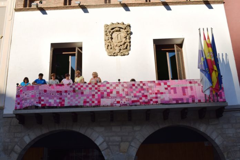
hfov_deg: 51.3
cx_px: 120
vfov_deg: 35.5
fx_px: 250
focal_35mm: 38
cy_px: 80
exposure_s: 1/200
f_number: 9
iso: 100
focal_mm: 25
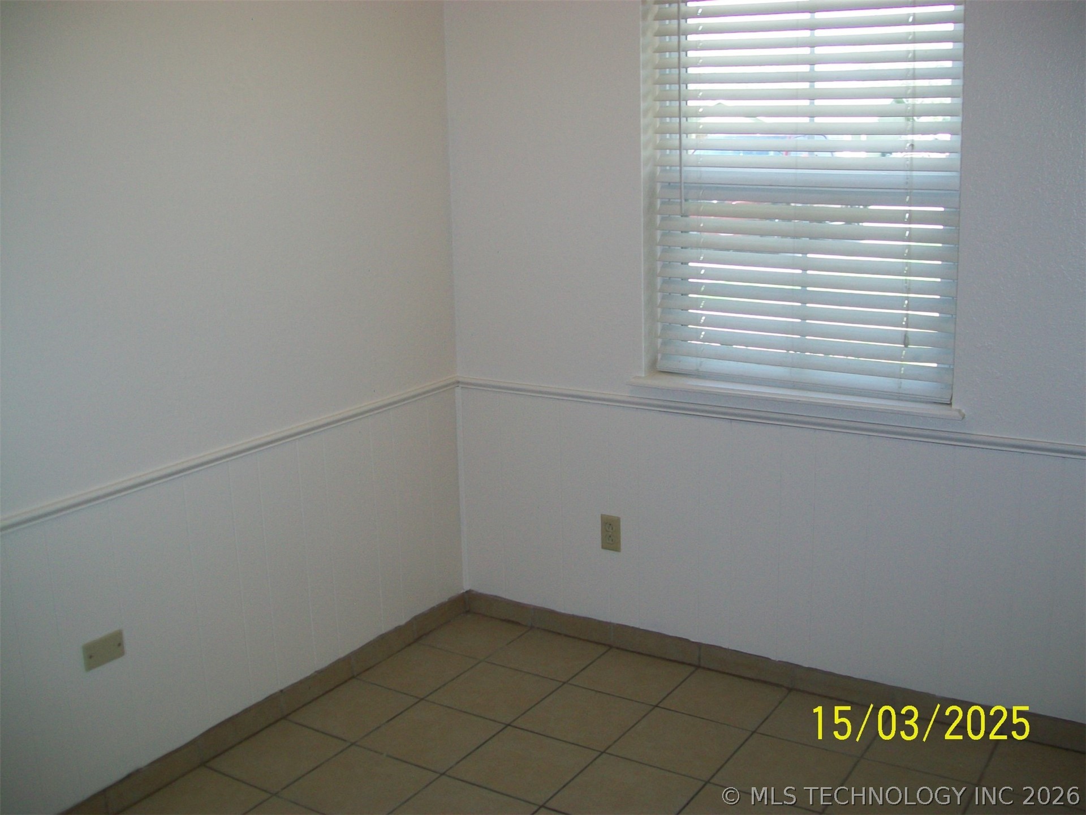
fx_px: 1129
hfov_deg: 51.4
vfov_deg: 39.7
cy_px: 408
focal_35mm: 36
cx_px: 543
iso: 64
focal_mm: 6
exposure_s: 1/60
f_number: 2.7
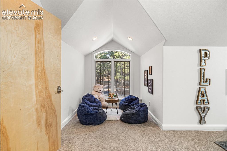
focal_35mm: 20
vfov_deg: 61.9
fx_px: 126
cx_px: 114
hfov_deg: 84.0
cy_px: 76
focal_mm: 20
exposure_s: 1/100
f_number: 8
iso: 200
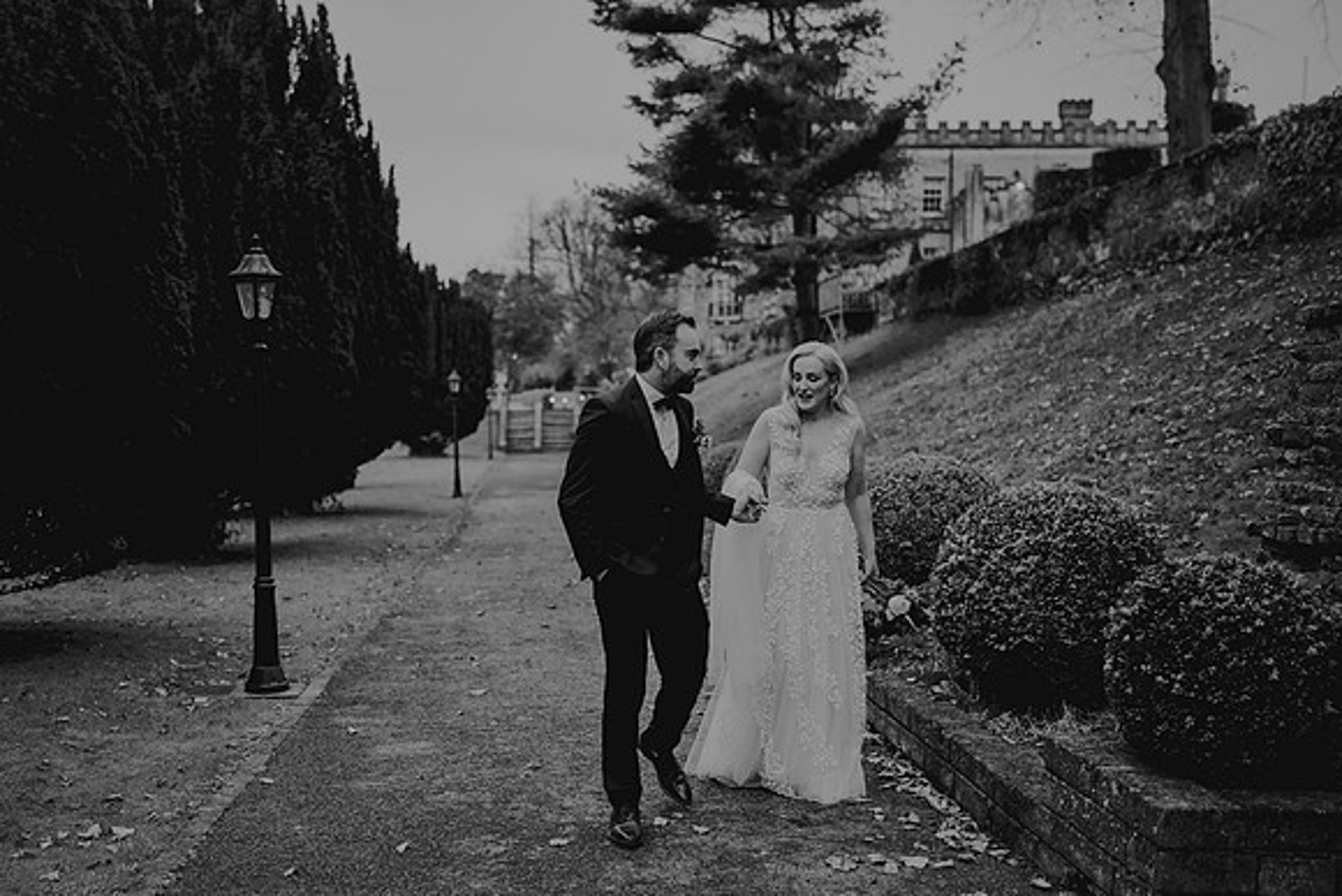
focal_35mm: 40
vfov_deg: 33.0
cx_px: 567
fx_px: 1508
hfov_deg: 47.8
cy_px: 518
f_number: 1.8
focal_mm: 35
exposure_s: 1/200
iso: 800
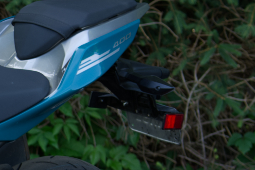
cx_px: -232
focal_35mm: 145
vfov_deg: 9.3
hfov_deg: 12.6
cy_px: 201
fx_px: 1027
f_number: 4
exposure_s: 1/80
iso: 100
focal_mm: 35
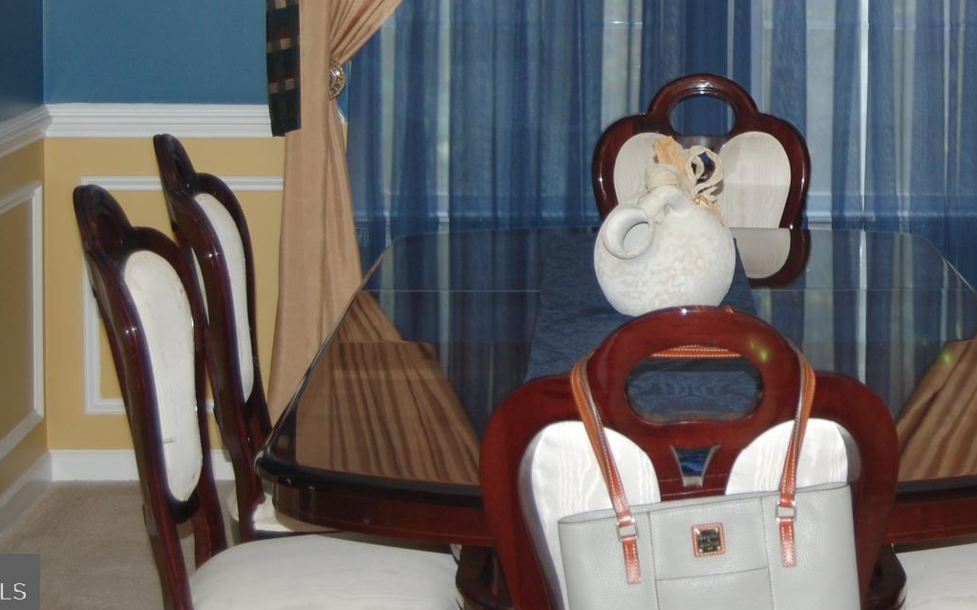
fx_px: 2769
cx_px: 807
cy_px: -27
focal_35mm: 104
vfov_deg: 12.4
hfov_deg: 19.8
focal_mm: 34
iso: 400
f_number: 4.5
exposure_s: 1/60
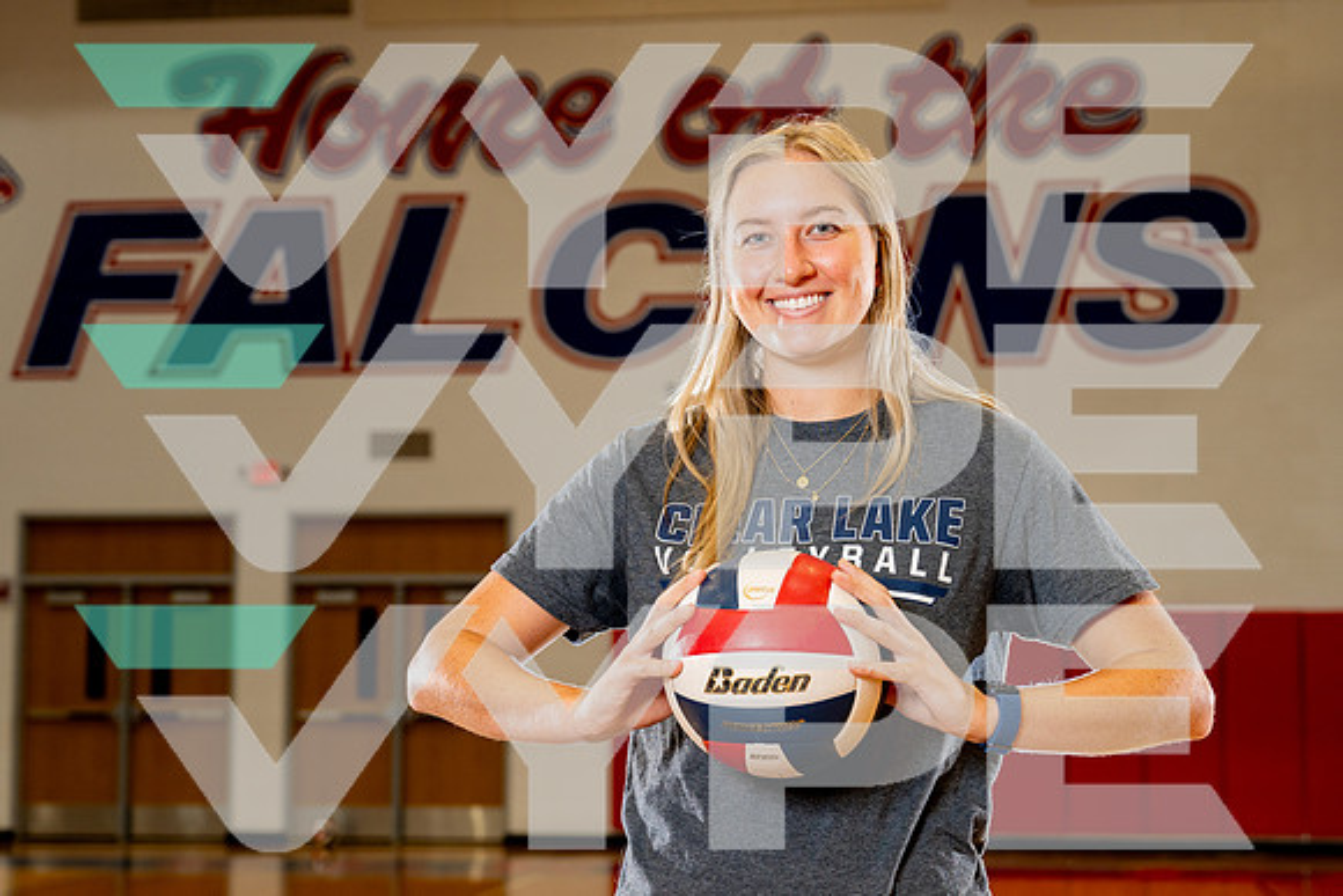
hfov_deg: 31.6
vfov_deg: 21.4
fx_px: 2370
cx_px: 716
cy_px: 473
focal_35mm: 64
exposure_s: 1/250
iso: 400
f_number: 4
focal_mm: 55
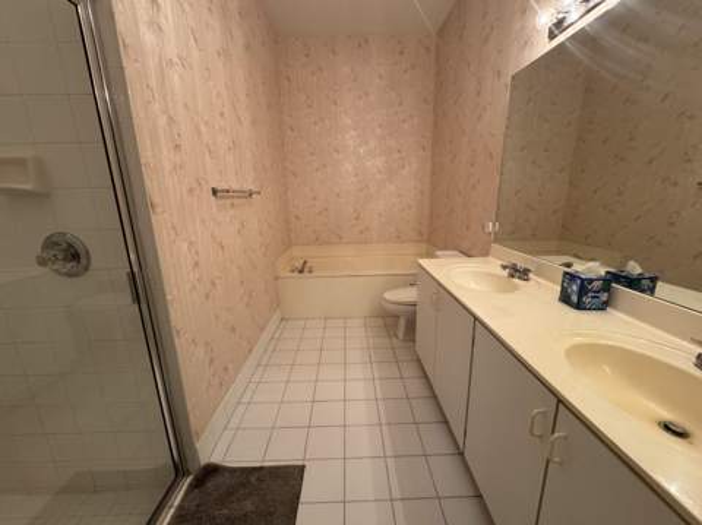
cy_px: 262
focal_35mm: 14
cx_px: 351
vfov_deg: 85.6
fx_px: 284
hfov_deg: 102.1
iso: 250
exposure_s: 1/120
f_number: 2.2
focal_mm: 2.22
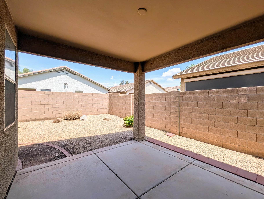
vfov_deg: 85.8
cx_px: 145
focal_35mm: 14
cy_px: 100
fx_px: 107
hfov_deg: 101.7
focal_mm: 2.02
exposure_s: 1/3077
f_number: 1.7
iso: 51
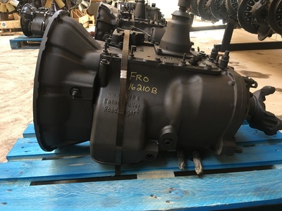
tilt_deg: -24.8
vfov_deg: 48.2
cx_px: 141
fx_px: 236
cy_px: 106
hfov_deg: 61.7
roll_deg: +2.6
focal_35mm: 29
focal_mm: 4.15
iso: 50
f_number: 2.2
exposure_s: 1/15
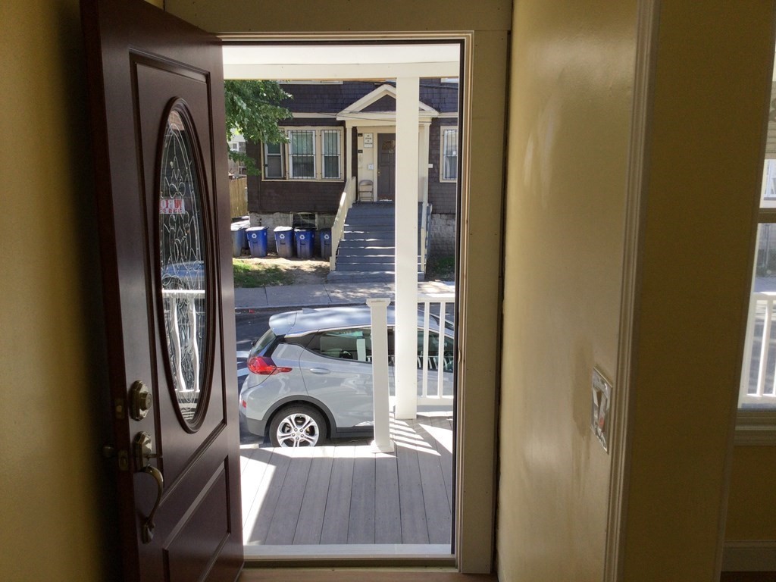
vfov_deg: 45.4
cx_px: 388
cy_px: 291
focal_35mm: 31
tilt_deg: -12.5
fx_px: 695
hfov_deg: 58.4
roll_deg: -1.4
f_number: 2.4
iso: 25
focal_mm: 3.3
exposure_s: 1/236
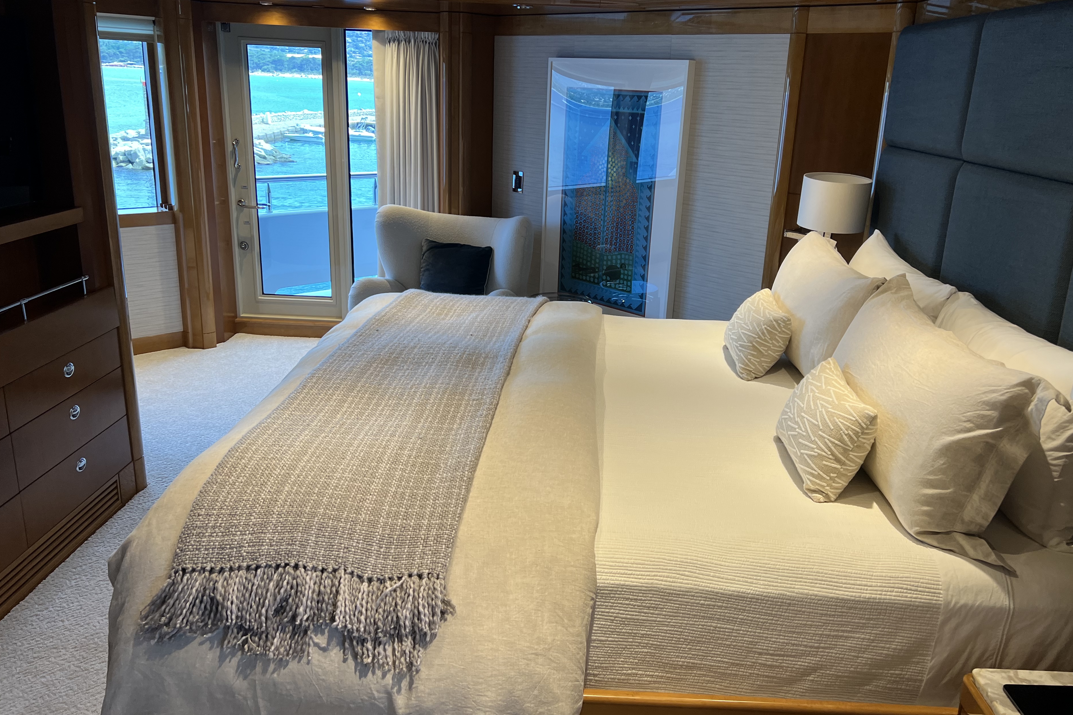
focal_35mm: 29
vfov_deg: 44.9
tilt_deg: -16.4
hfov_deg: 63.6
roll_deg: -2.5
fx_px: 864
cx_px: 563
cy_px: 335
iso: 100
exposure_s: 1/120
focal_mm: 5.7
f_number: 1.5
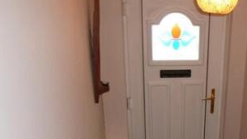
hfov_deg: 37.9
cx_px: 234
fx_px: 327
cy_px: 108
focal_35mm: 50
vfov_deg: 23.6
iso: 500
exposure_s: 1/60
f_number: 3.3
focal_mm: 4.3
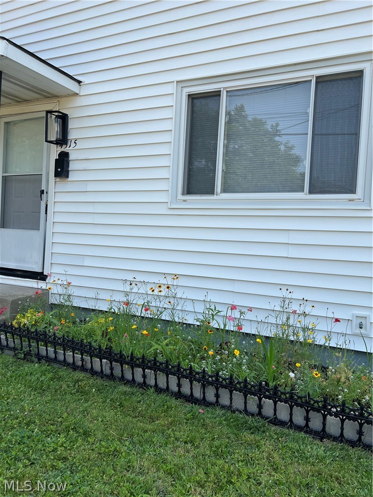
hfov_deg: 53.1
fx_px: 374
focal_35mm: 26
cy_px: 248
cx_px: 186
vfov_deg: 67.3
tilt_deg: +0.4
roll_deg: -3.1
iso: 50
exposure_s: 1/2208
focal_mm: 5.7
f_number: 1.5
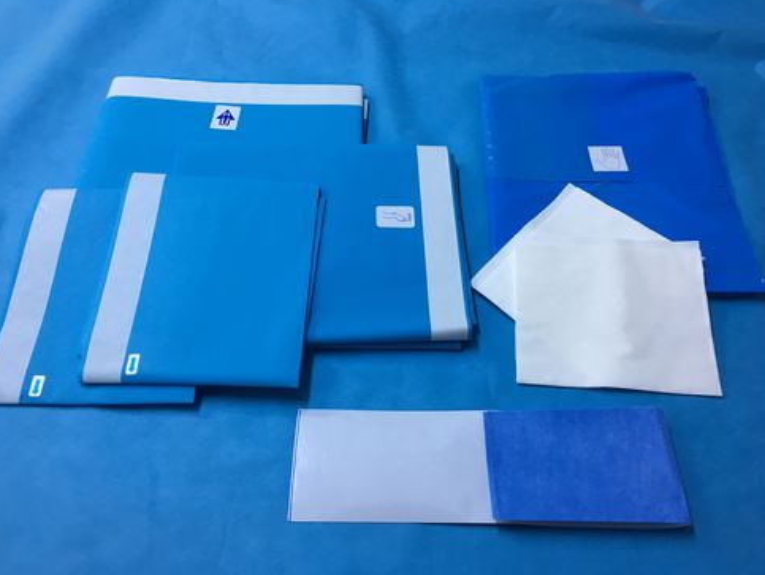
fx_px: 663
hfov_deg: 59.9
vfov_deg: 46.9
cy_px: 289
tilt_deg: -55.7
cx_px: 388
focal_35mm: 30
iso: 64
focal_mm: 4.15
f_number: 2.2
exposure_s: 1/33
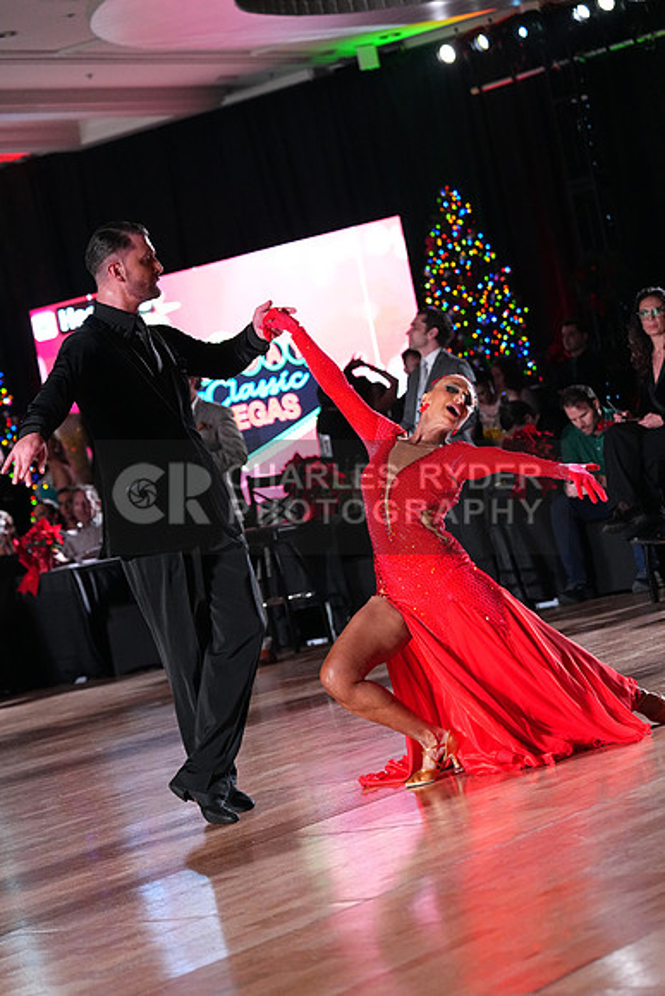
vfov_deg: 20.4
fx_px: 2769
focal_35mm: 100
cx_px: 332
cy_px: 498
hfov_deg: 13.7
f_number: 4.5
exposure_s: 1/400
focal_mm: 100
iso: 6400
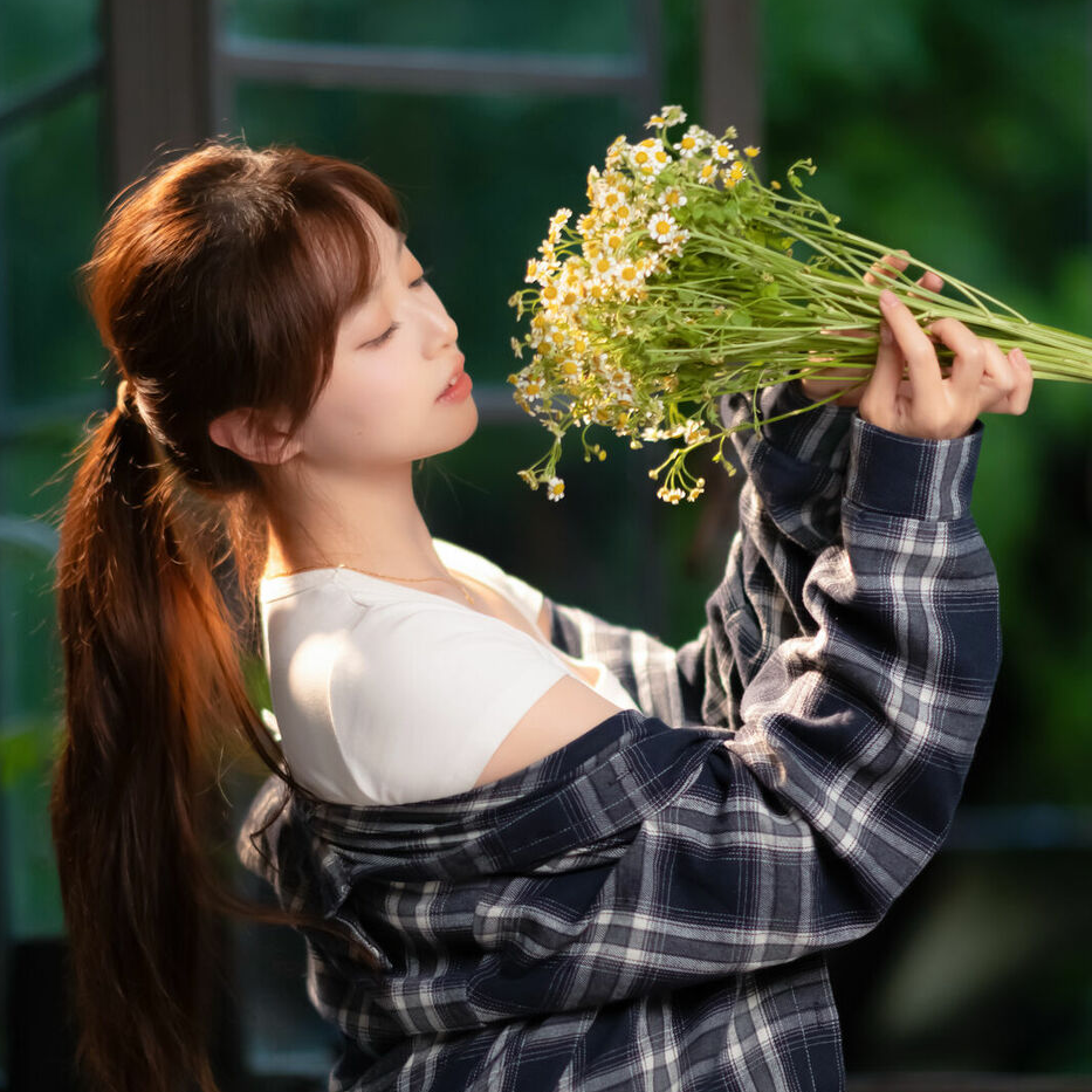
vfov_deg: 14.3
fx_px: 4354
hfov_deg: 14.3
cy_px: 692
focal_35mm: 122
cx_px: 508
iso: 800
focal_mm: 85
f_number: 1.4
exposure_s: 1/100
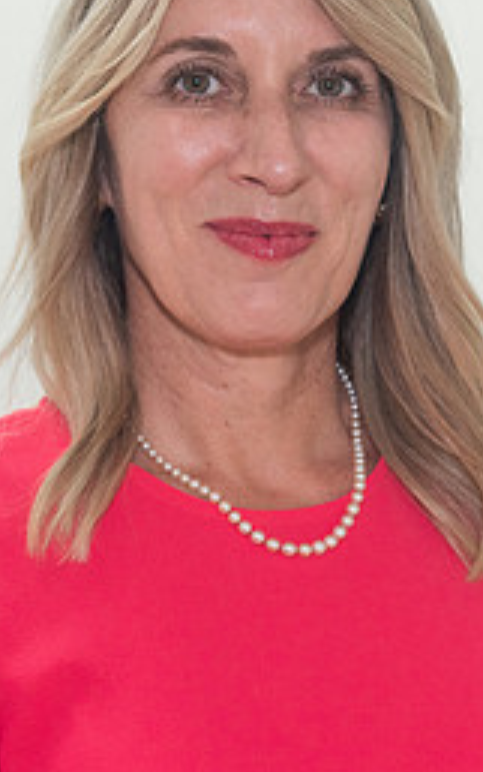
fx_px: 3511
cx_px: 232
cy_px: 254
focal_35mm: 167
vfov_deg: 12.5
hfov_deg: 7.9
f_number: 6.3
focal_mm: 62
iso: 400
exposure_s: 1/100
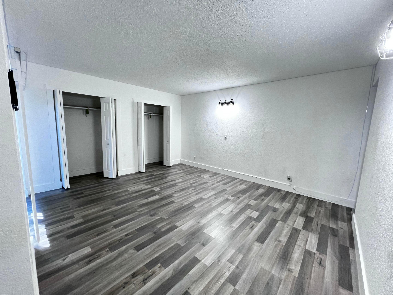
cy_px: 148
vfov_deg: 89.9
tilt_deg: -7.9
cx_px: 196
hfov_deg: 106.2
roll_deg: -1.4
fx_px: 148
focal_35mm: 13
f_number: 1.8
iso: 200
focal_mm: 1.57
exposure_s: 1/120
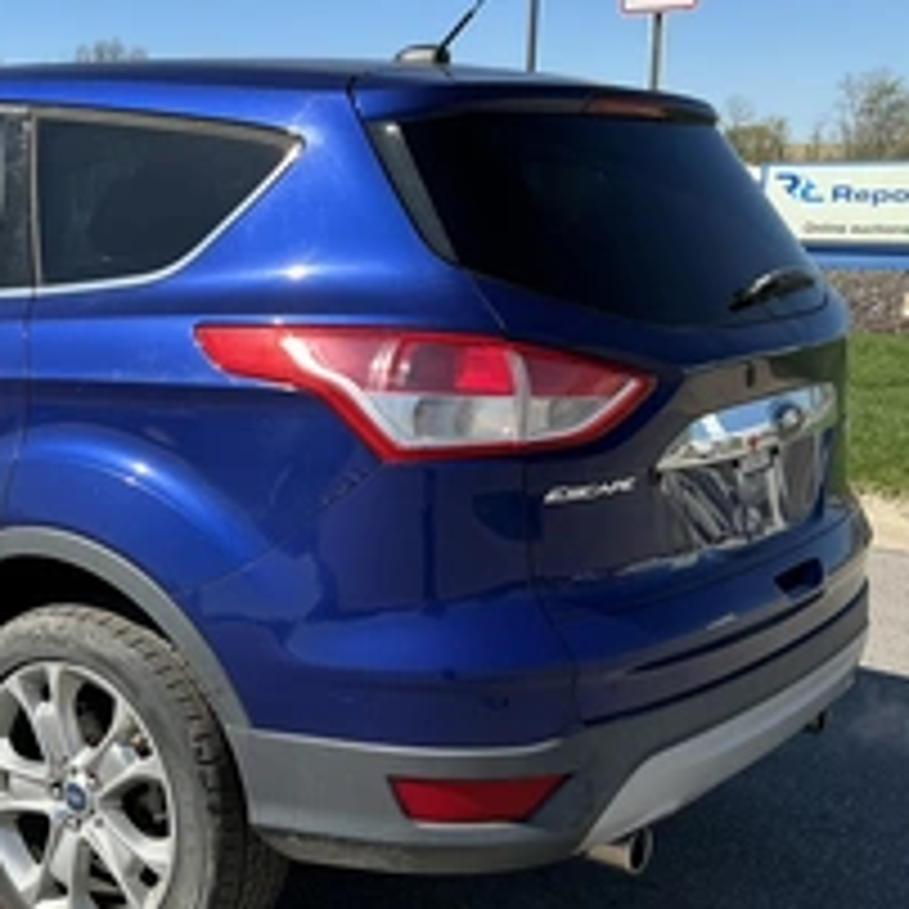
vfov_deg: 34.7
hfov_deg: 32.8
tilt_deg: -5.6
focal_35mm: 49
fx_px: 1456
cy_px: 477
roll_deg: +0.7
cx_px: 76
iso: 25
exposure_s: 1/1279
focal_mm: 3
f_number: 1.8
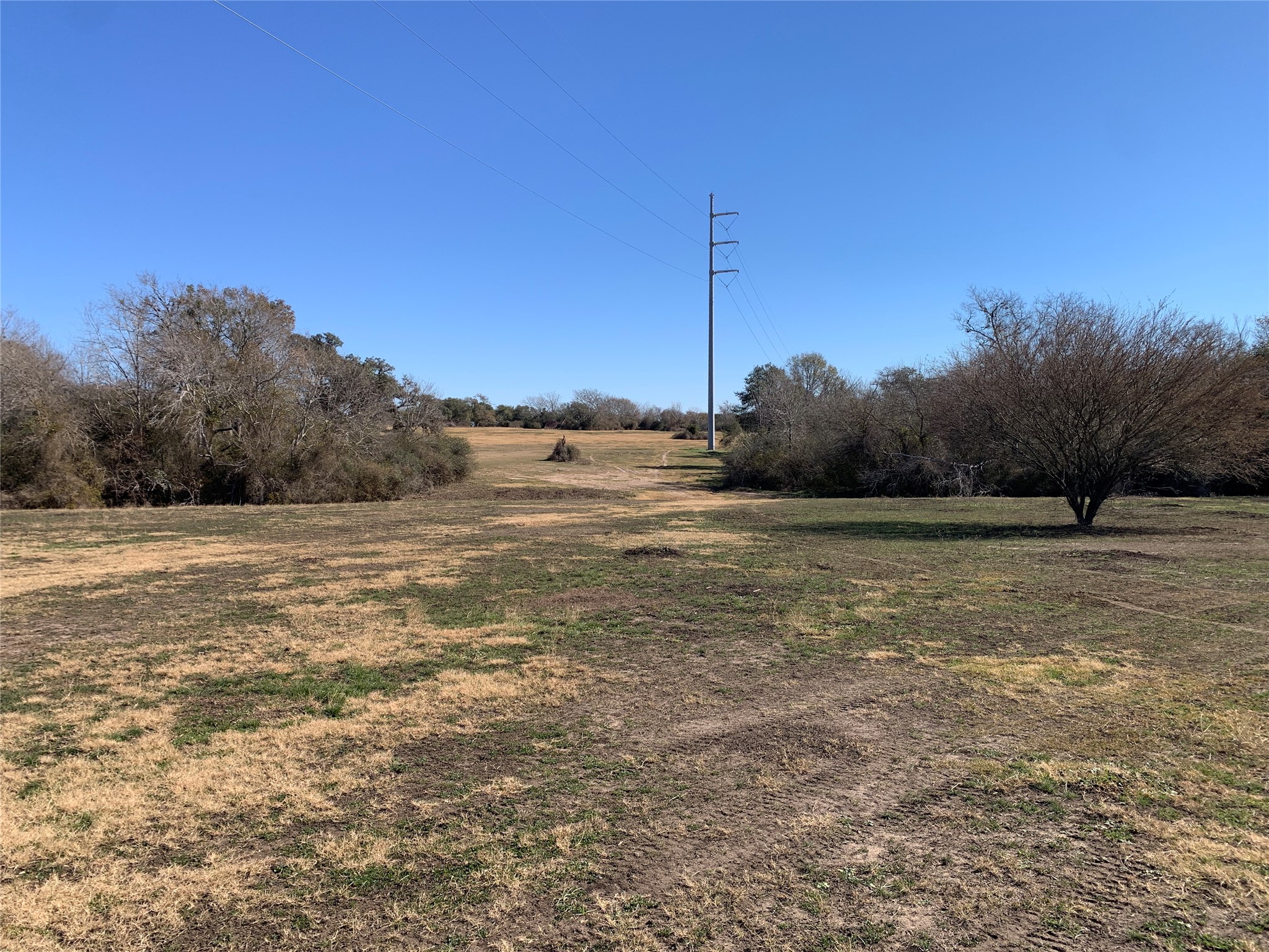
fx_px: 953
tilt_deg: -3.7
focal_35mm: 26
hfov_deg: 67.3
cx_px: 634
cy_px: 476
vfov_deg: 53.1
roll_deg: +0.8
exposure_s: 1/2160
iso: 25
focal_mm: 4.25
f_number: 1.8
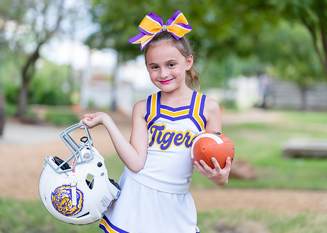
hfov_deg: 32.2
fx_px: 566
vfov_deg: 23.3
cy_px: 112
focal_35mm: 61
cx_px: 171
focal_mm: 50
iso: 200
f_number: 1.2
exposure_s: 1/400
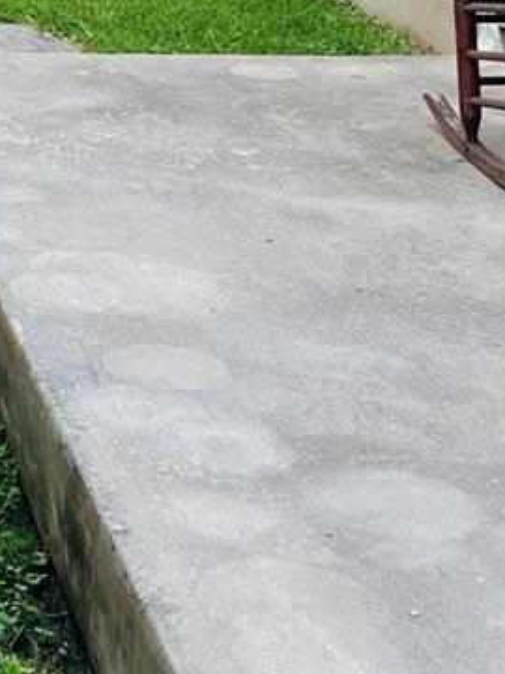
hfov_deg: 12.2
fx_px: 2159
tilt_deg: -5.9
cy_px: -225
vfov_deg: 16.6
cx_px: -411
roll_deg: -0.2
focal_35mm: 111
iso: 50
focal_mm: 5.7
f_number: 1.5
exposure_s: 1/177
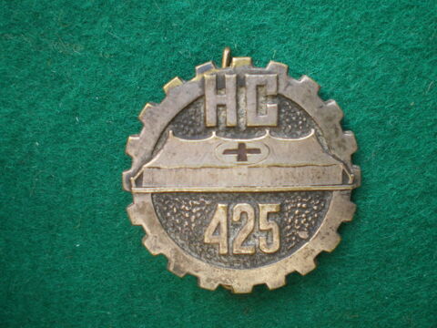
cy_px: 164
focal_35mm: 38
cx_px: 218
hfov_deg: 49.0
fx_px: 480
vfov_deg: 37.7
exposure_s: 1/50
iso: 200
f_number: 3.1
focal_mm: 6.3
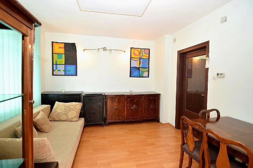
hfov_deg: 95.0
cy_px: 84
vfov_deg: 72.0
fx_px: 116
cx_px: 126
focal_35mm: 16
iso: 400
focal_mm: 11
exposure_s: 1/60.2
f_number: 2.8
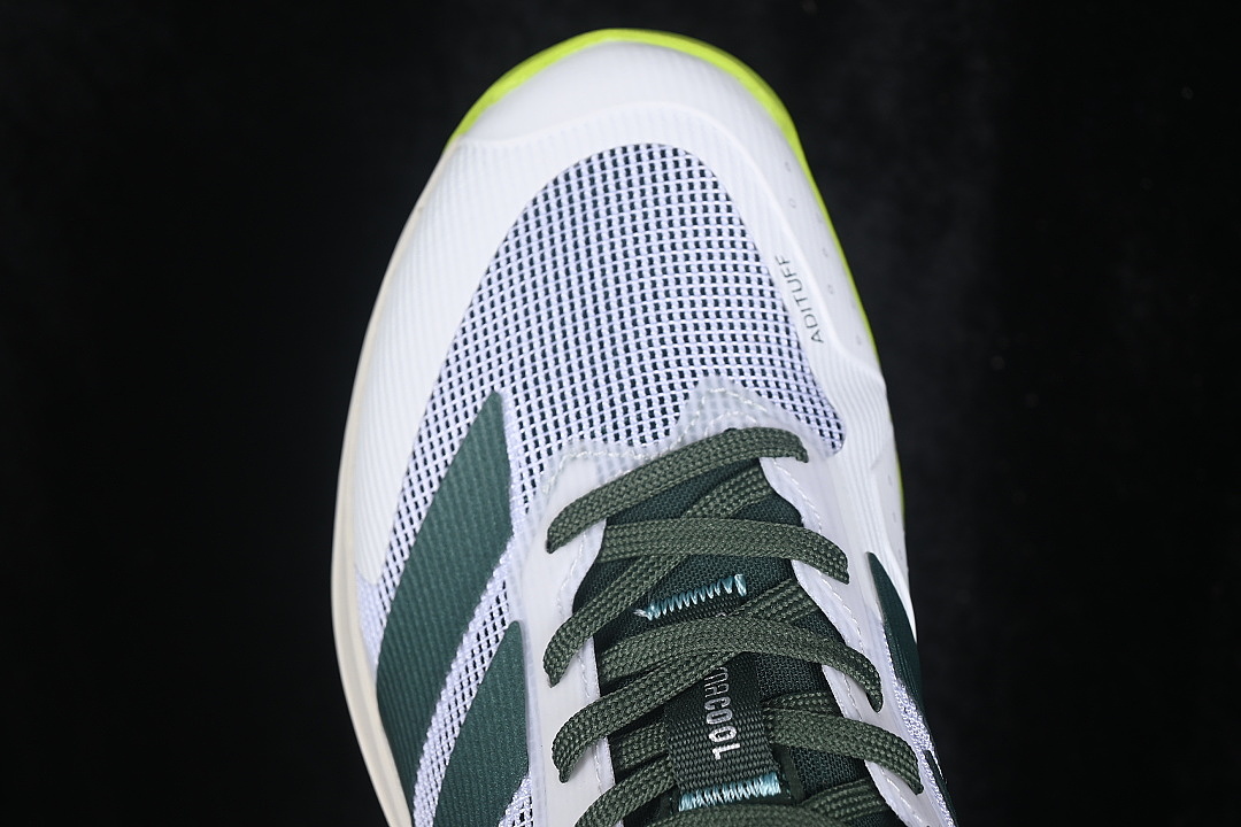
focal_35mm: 75
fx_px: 2585
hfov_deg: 27.0
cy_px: 414
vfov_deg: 18.2
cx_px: 620
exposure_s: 1/80
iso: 160
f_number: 7.1
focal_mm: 50
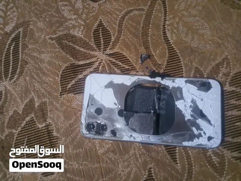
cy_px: 90
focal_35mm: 27
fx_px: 188
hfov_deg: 65.3
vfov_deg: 51.4
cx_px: 120
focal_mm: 4.09
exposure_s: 1/16.7
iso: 3211
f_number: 1.6
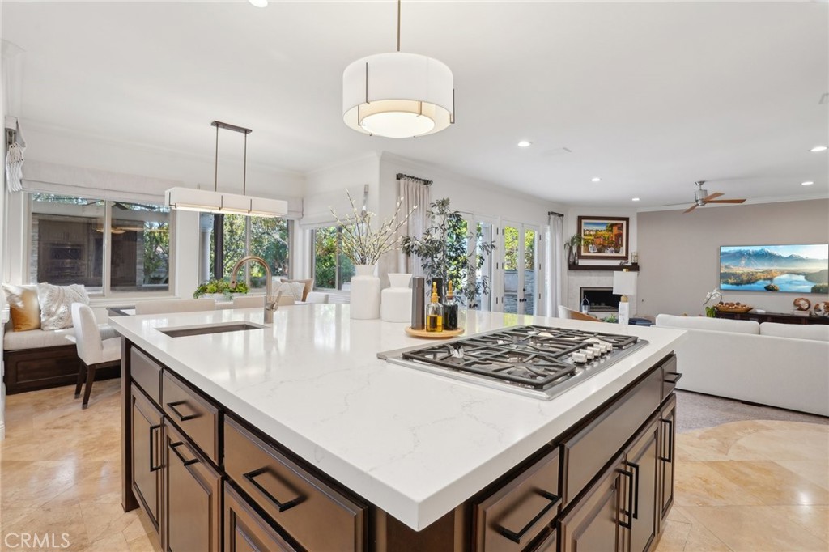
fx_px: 368
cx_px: 414
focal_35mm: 16
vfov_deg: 73.7
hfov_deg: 96.8
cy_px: 276
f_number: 8
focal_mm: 16
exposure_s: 1/25
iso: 400
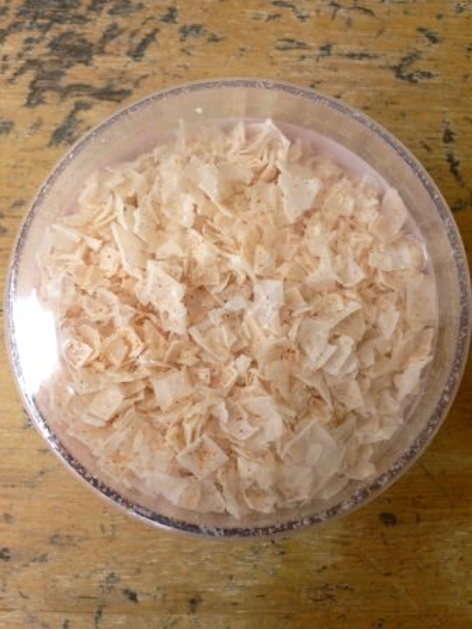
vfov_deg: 54.0
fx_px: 618
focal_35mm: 34
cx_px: 236
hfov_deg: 41.8
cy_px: 314
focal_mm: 6.3
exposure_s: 1/125
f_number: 3.6
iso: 80
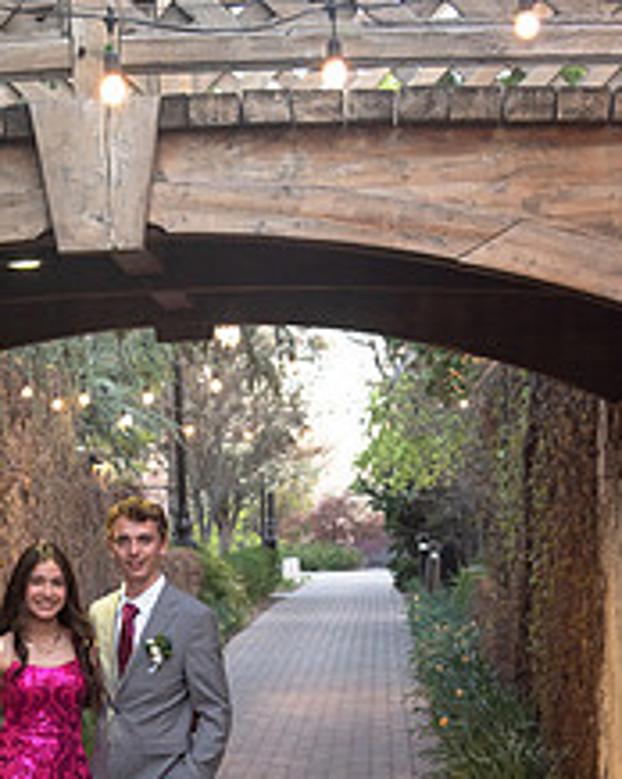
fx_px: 2143
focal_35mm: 93
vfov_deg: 20.4
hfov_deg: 16.4
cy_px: 625
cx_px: 150
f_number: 5
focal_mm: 48
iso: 800
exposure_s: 1/125
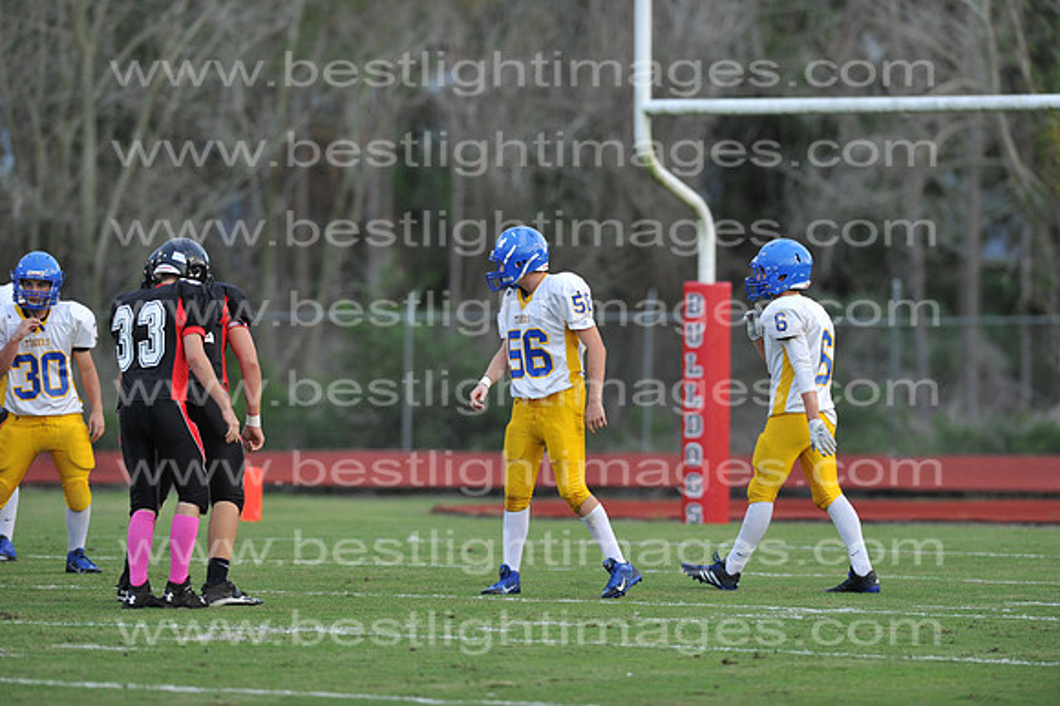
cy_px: 353
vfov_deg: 4.6
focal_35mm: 300
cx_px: 530
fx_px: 8828
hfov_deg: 6.9
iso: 1250
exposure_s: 1/800
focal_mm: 300
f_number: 4
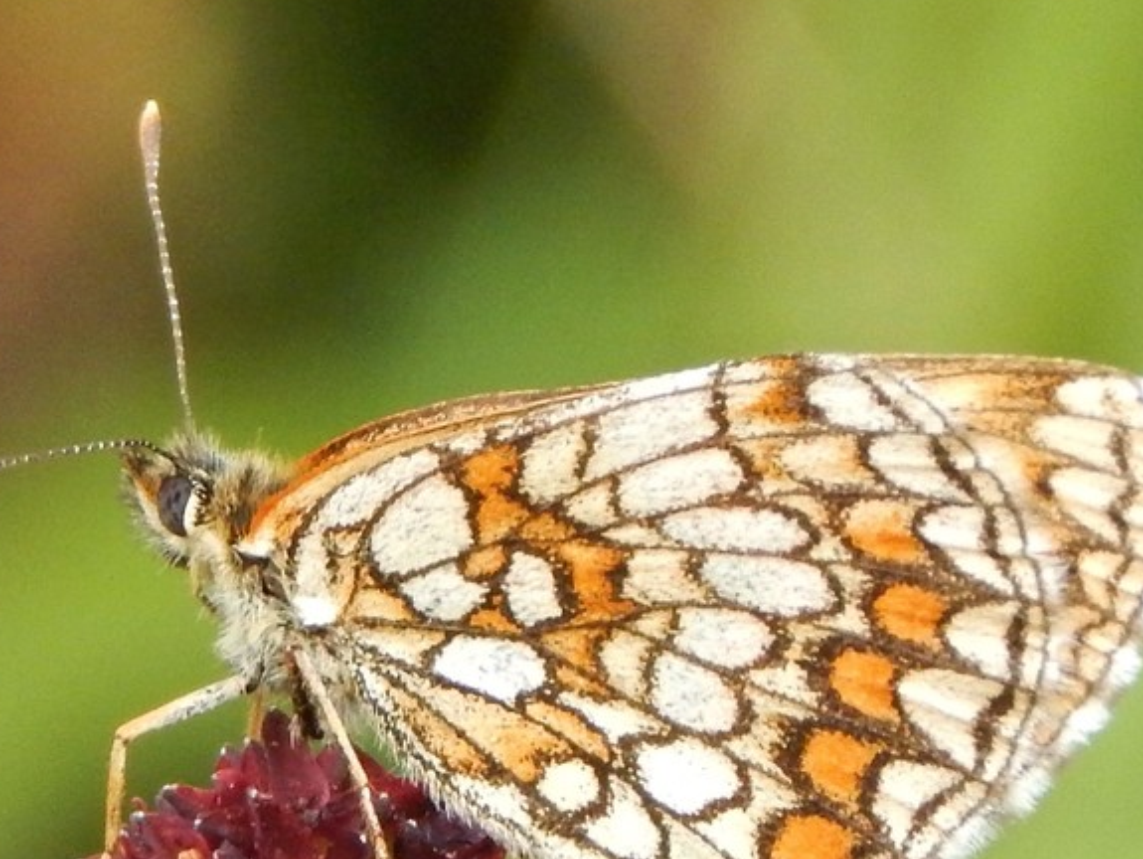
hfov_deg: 5.8
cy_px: 543
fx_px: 11366
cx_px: 564
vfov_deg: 4.3
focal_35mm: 344
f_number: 5.6
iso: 400
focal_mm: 41.7
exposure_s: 1/200
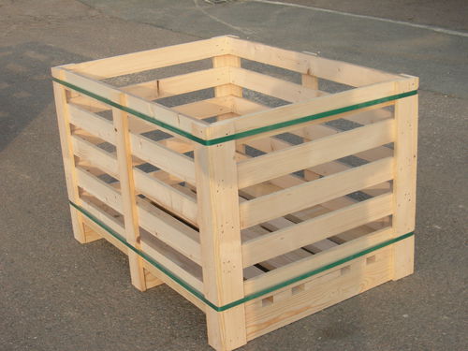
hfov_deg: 31.7
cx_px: 234
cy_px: 176
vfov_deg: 24.0
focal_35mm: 61
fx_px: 825
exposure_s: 1/178
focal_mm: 12.7
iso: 50
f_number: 5.9
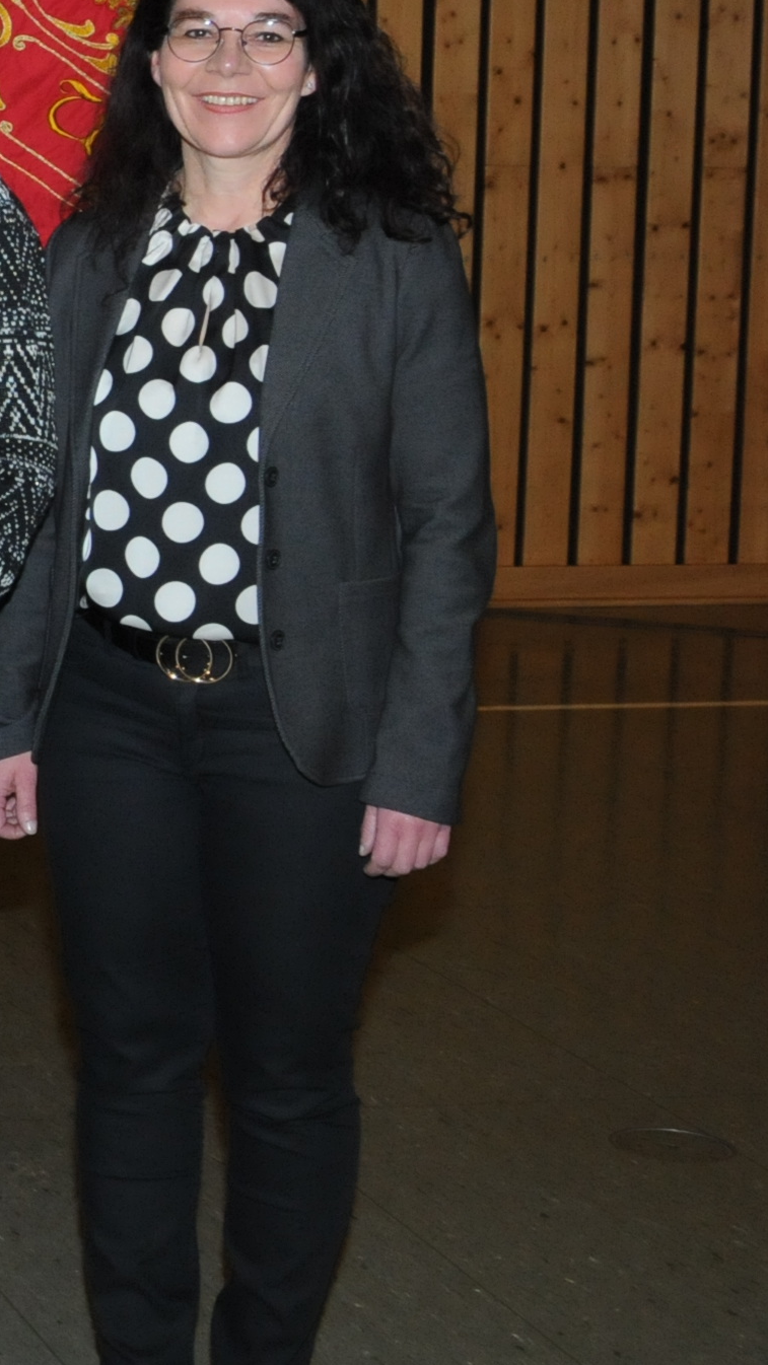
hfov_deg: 12.0
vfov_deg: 23.6
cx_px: -773
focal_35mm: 90
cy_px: 455
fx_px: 3259
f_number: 8
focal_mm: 24
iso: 1250
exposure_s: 1/60
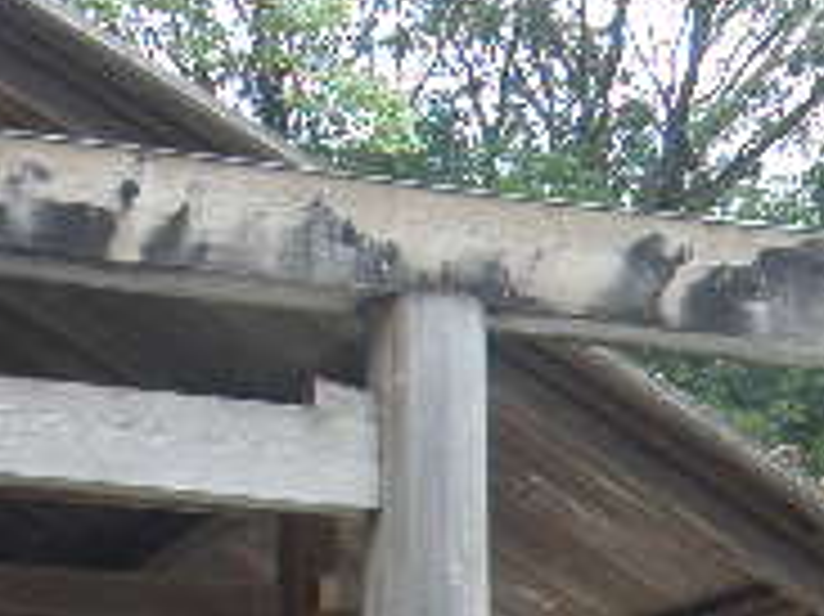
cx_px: -293
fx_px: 2165
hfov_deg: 19.6
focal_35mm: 91
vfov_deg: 15.0
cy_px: 944
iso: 64
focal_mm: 4.6
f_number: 2.8
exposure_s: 1/60
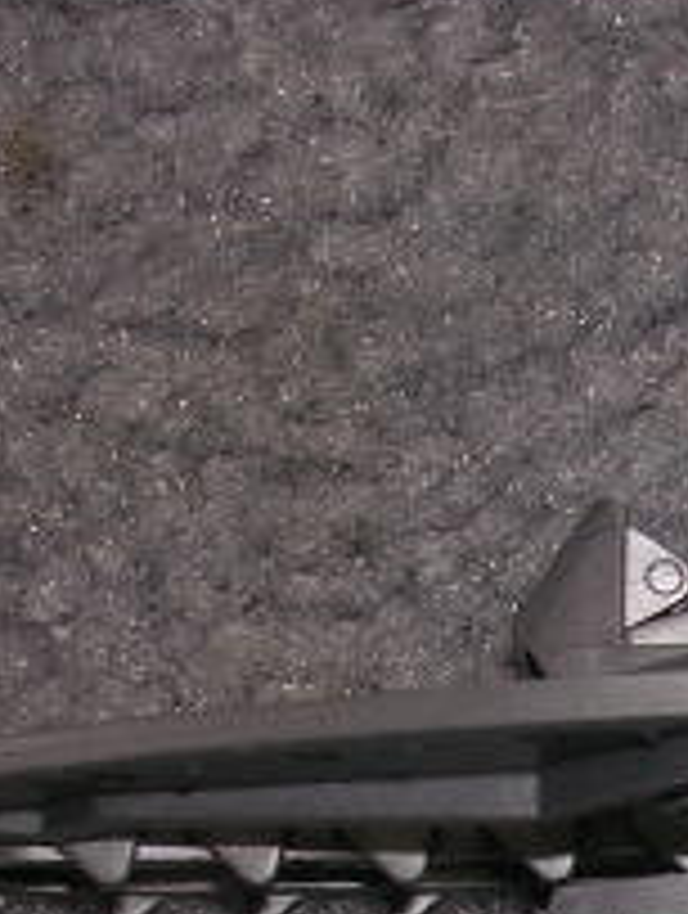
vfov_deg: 14.8
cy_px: 1049
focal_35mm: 129
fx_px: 3408
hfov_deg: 11.0
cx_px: 1070
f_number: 2.9
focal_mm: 6.2
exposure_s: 1/60.1
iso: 50
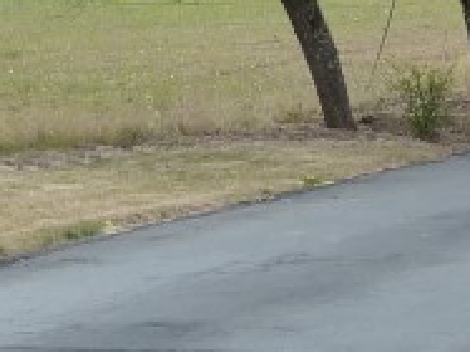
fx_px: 2754
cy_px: -70
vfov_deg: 7.3
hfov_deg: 9.1
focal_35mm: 203
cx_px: 998
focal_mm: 6.1
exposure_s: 1/320
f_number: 4
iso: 125
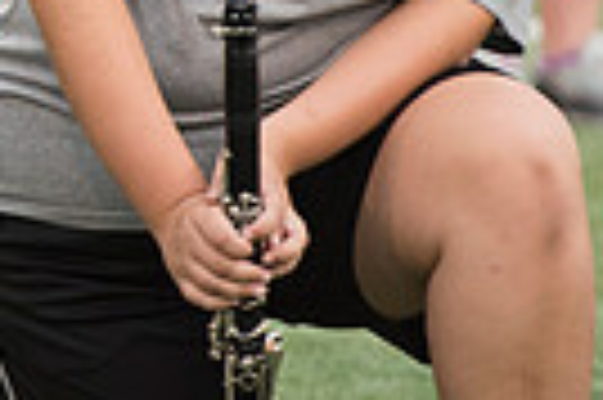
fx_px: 14471
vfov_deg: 1.6
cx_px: -387
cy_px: -456
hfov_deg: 2.4
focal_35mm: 865
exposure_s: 1/1250
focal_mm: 200
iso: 1000
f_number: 2.8
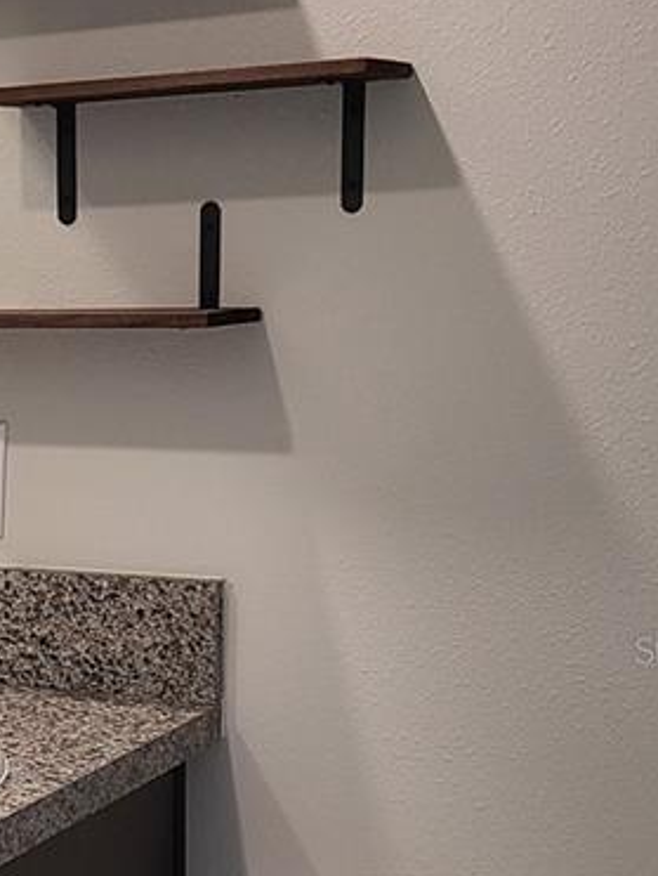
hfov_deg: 16.4
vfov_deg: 23.1
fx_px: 2125
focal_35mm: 84
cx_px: -259
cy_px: 649
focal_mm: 5.4
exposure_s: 1/60
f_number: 1.8
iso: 80
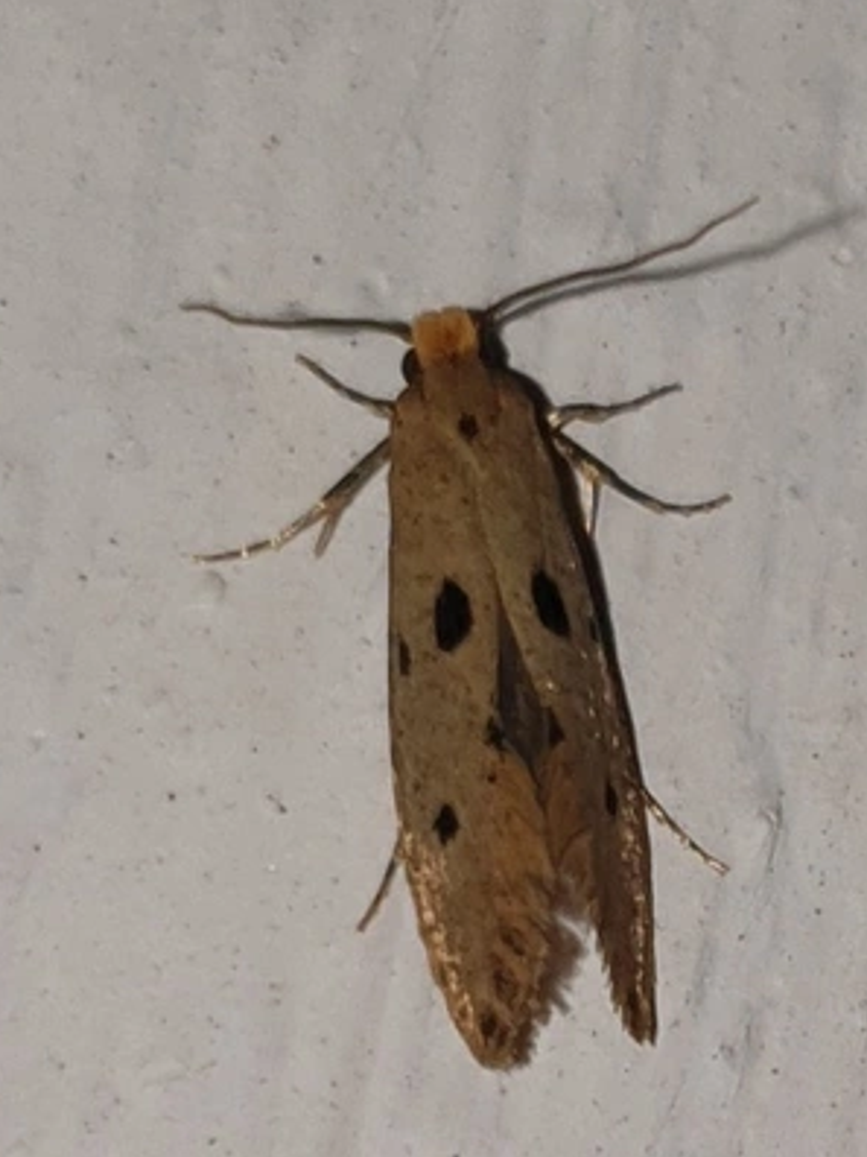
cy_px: 765
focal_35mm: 42
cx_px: 445
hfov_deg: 34.3
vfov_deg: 44.2
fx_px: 1403
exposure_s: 1/5814
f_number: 1.5
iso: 50
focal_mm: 4.3
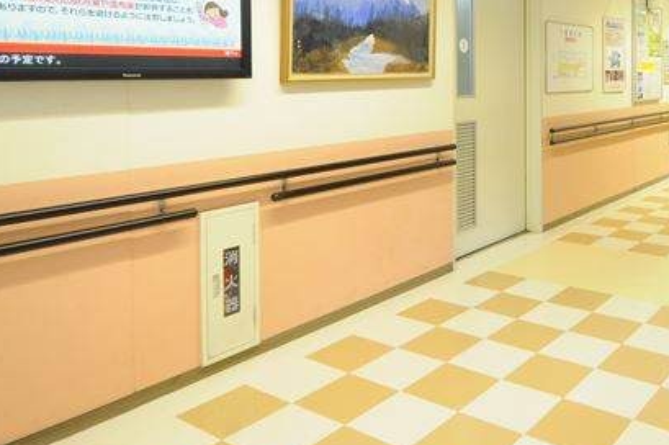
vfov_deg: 38.5
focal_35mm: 33
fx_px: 613
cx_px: 525
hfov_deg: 53.8
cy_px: 92
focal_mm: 12
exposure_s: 1/40
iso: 800
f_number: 4
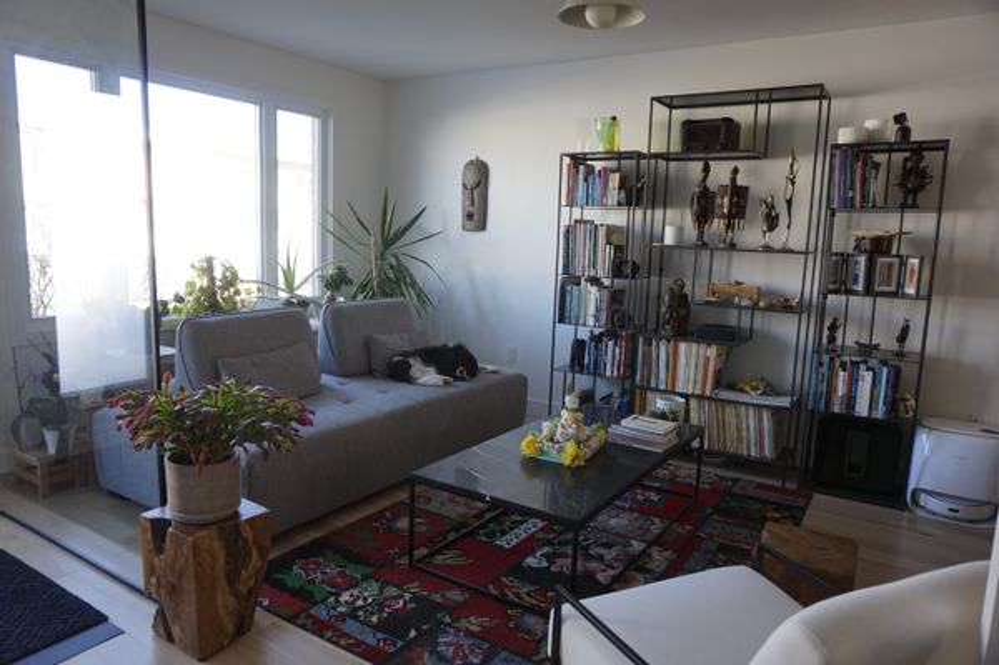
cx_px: 500
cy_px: 332
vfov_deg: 53.1
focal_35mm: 24
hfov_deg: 73.8
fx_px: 665
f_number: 4
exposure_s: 1/60
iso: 250
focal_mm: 16
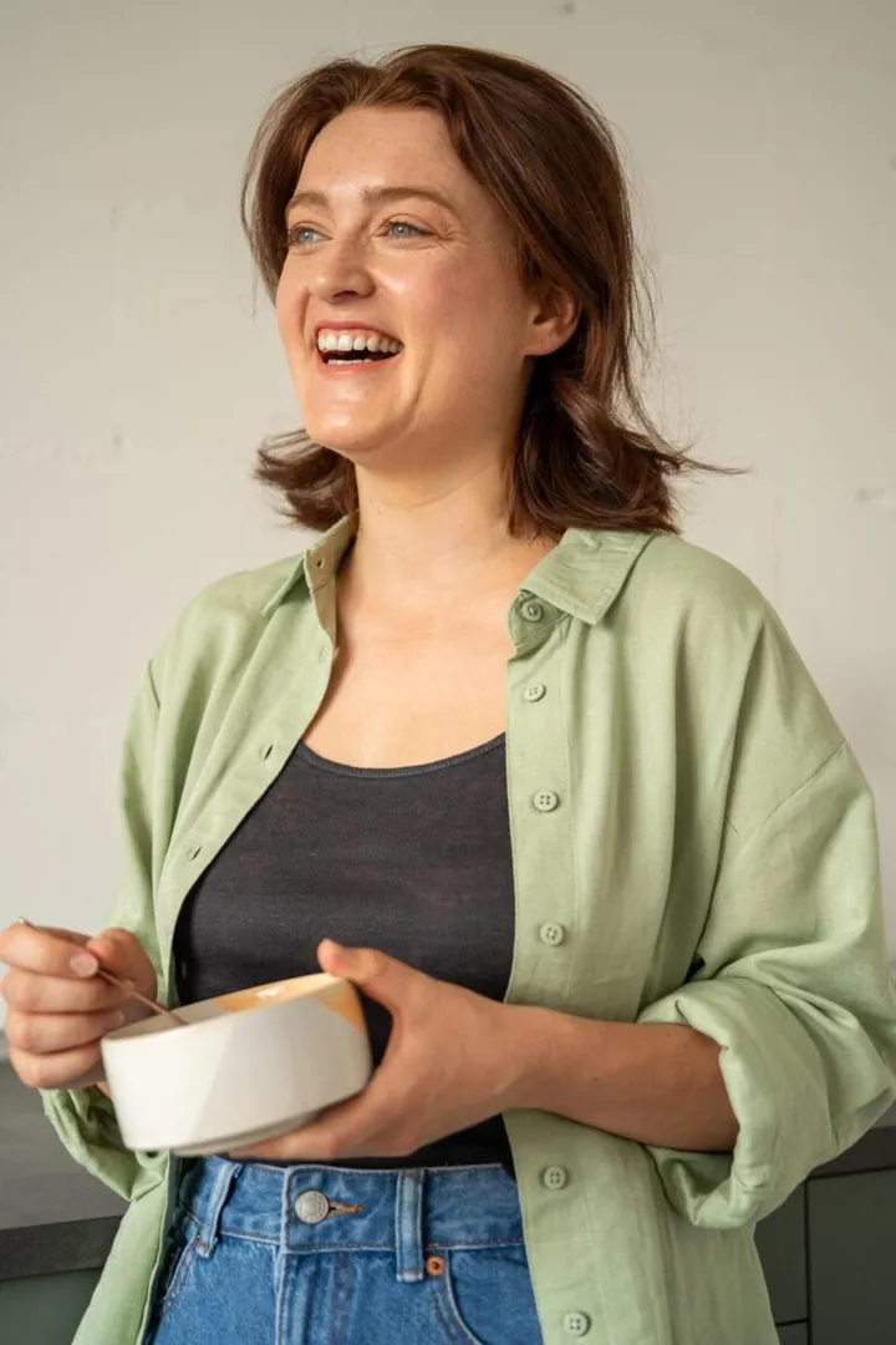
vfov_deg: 39.6
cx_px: 448
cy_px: 672
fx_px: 1867
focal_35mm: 50
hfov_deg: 27.0
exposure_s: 1/320
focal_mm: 50
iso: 640
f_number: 2.8
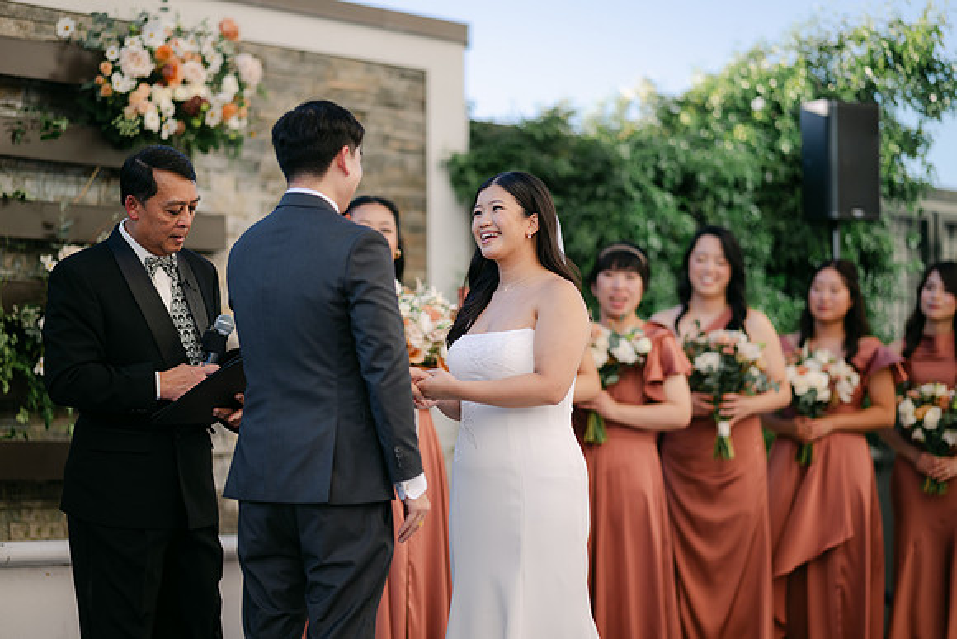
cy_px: 320
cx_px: 478
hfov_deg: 19.5
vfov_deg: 13.0
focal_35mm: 105
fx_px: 2792
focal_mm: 105
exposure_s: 1/2000
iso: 64
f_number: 1.4
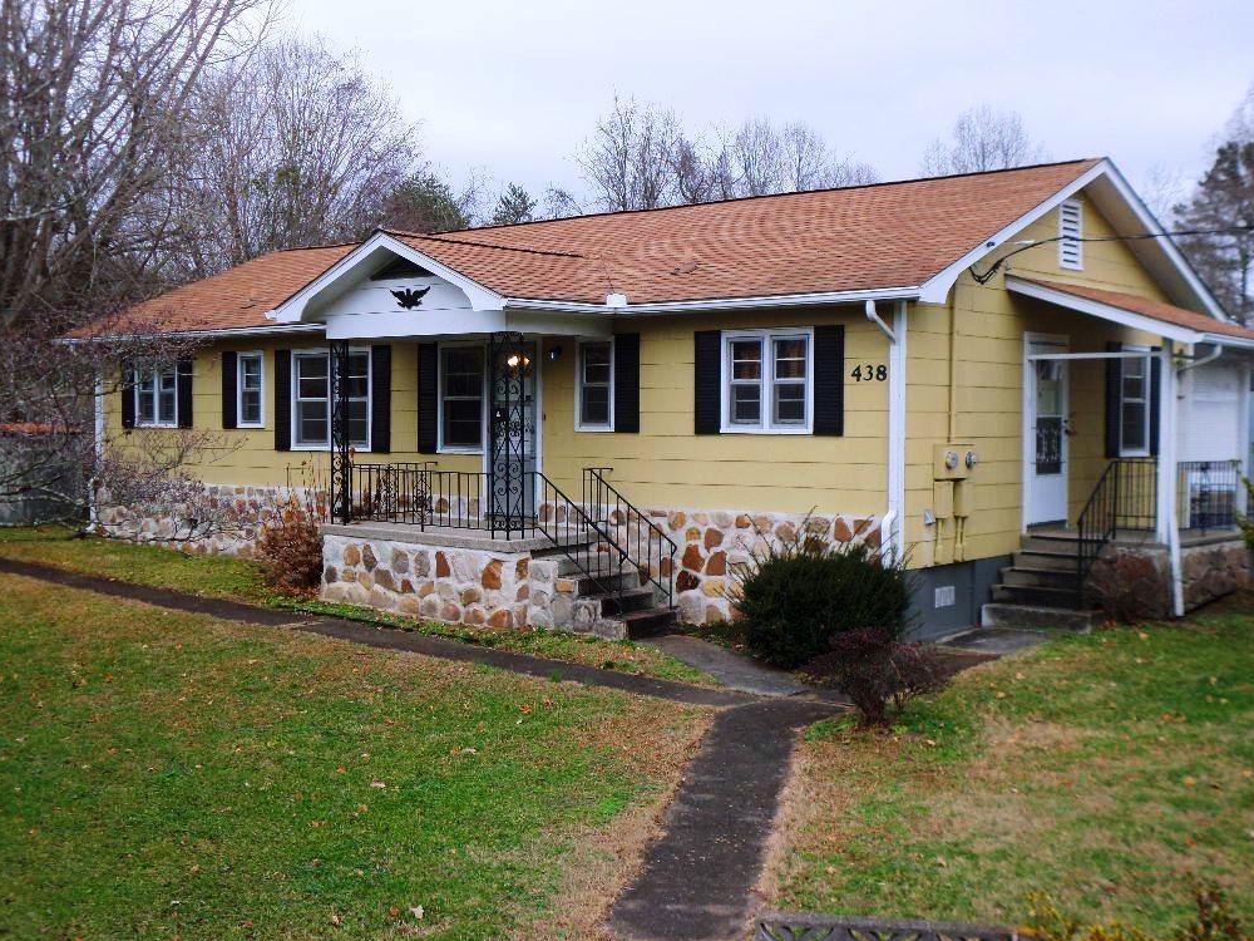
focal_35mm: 43
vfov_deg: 33.6
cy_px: 462
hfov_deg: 43.8
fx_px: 1558
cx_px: 635
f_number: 3.9
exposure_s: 1/125
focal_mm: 7.6
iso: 80
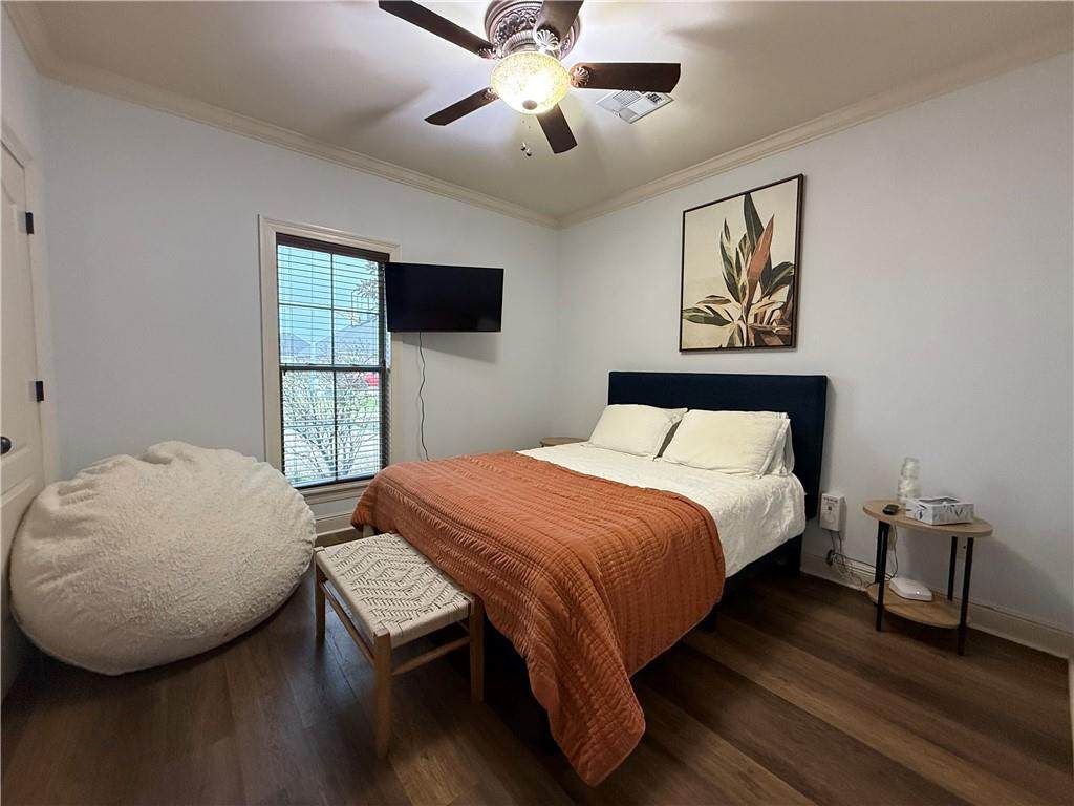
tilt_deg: -4.3
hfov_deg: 102.1
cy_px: 403
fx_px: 434
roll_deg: -1.7
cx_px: 537
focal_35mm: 14
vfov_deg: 85.7
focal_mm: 2.22
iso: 400
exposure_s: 1/60
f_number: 2.2
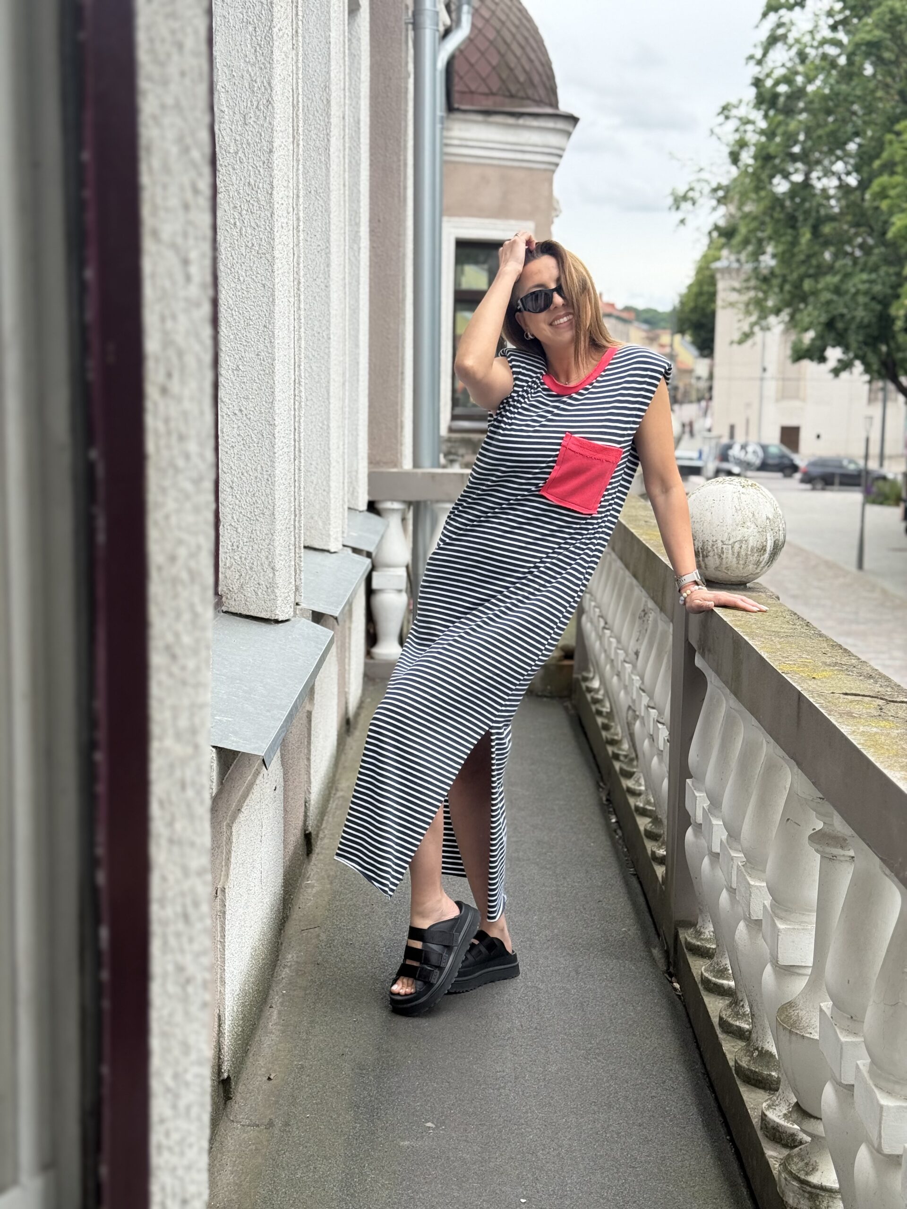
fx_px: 1677
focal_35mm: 48
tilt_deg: -8.4
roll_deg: -1.5
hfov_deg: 30.3
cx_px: 454
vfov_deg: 39.7
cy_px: 604
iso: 80
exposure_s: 1/1403
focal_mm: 6.76
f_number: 1.78
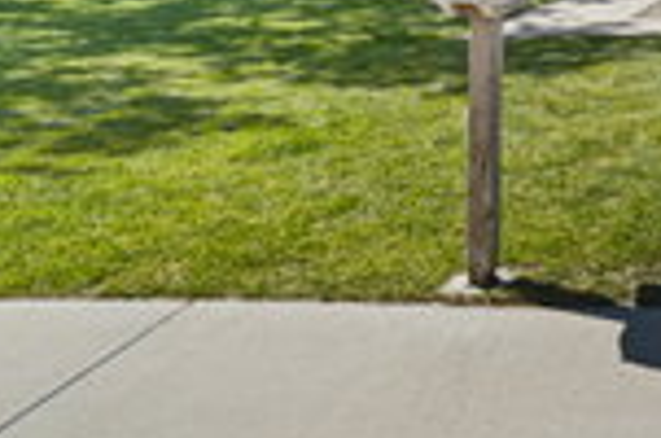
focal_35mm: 51
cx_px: 893
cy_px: -125
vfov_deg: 23.4
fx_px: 934
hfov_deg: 29.8
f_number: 8
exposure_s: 1/30
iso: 100
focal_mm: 10
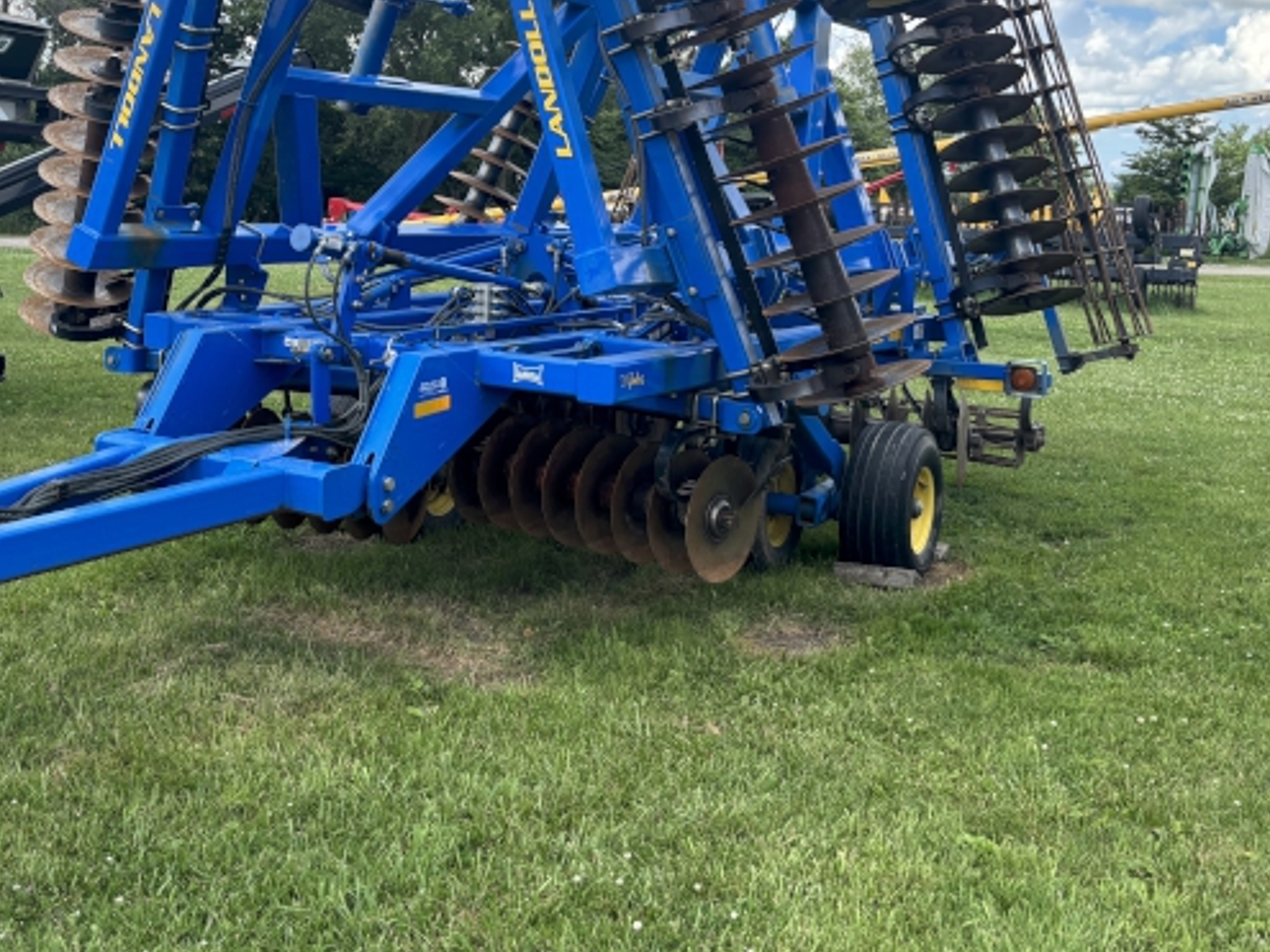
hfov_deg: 43.8
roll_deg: +1.2
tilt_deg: -0.9
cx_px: 364
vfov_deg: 33.5
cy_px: 221
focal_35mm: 42
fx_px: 1541
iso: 50
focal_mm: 5.96
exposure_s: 1/597
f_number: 1.6
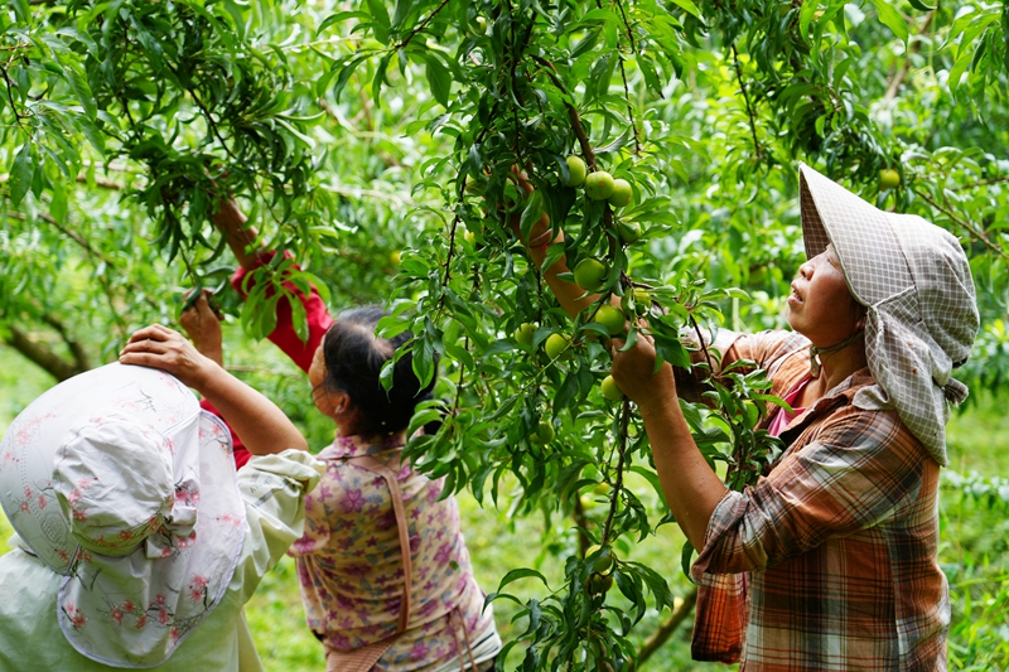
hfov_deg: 27.7
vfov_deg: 18.7
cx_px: 504
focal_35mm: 73
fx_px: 2045
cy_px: 336
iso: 100
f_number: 4
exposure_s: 1/80
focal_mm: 73
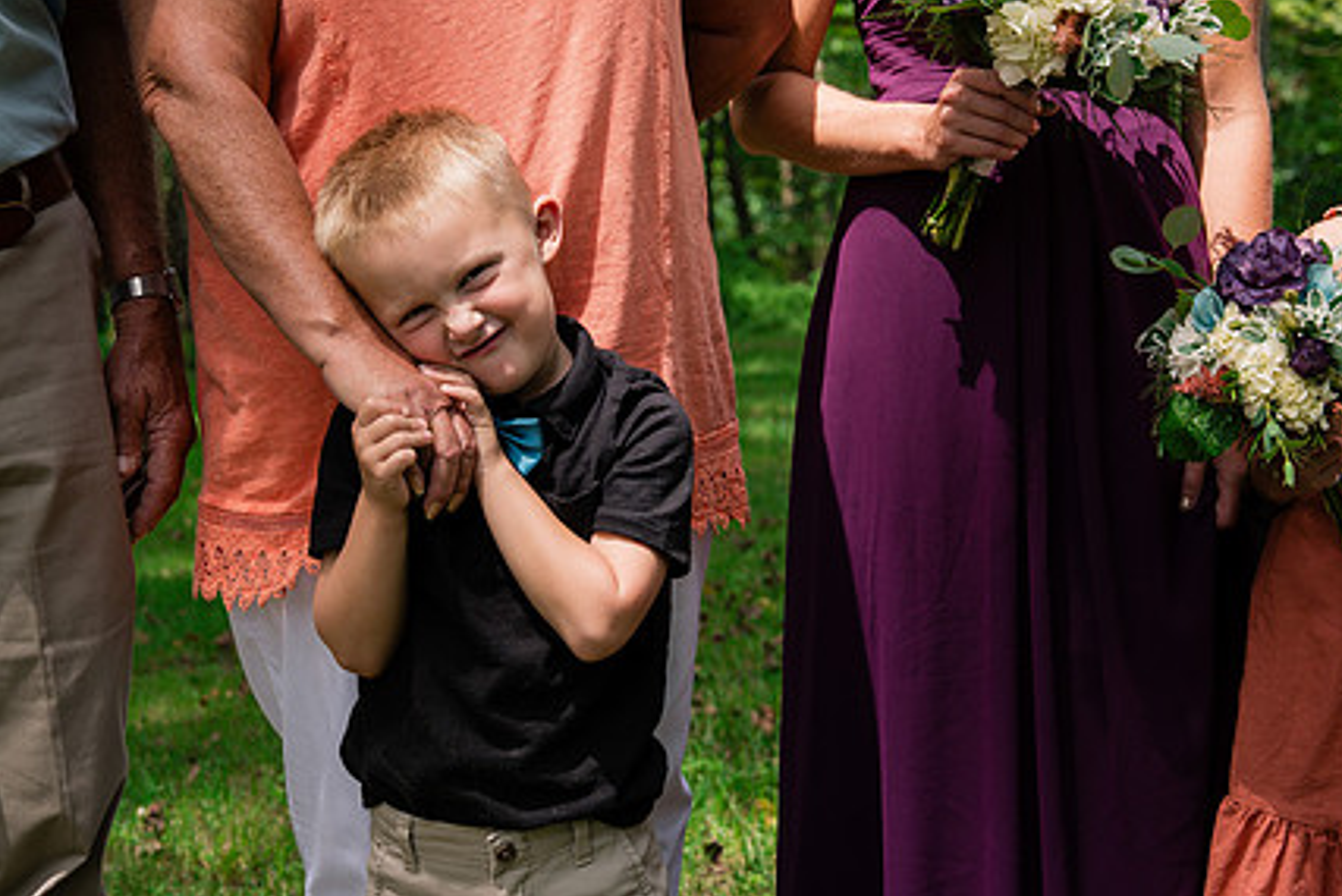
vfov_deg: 14.4
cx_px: 682
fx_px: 3542
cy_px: 297
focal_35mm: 95
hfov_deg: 21.5
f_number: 7.1
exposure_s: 1/160
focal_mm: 70
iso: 160
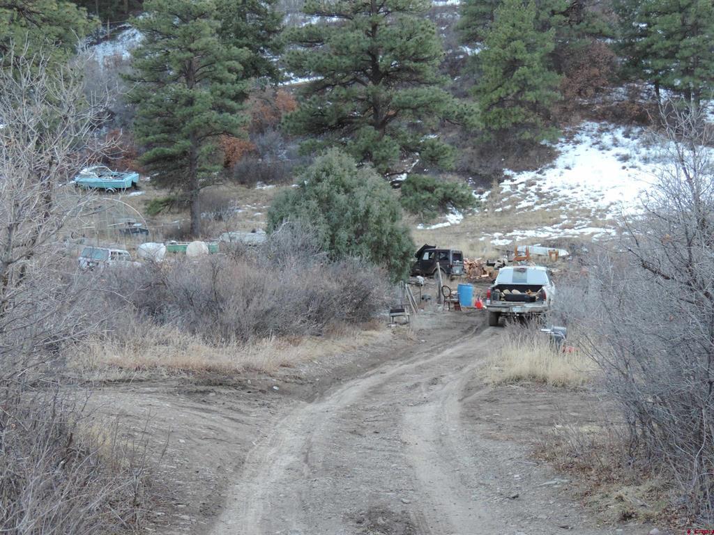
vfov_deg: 21.0
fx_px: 1444
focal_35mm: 70
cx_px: 357
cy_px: 268
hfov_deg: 27.8
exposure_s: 1/50
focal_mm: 12.4
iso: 400
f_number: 3.9
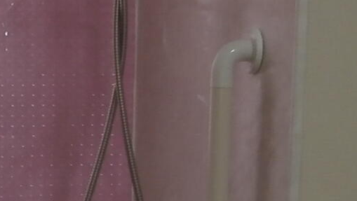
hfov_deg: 13.9
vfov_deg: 7.8
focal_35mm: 154
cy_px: 249
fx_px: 1459
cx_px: 79
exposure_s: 1/25
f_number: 3
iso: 100
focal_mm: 4.2
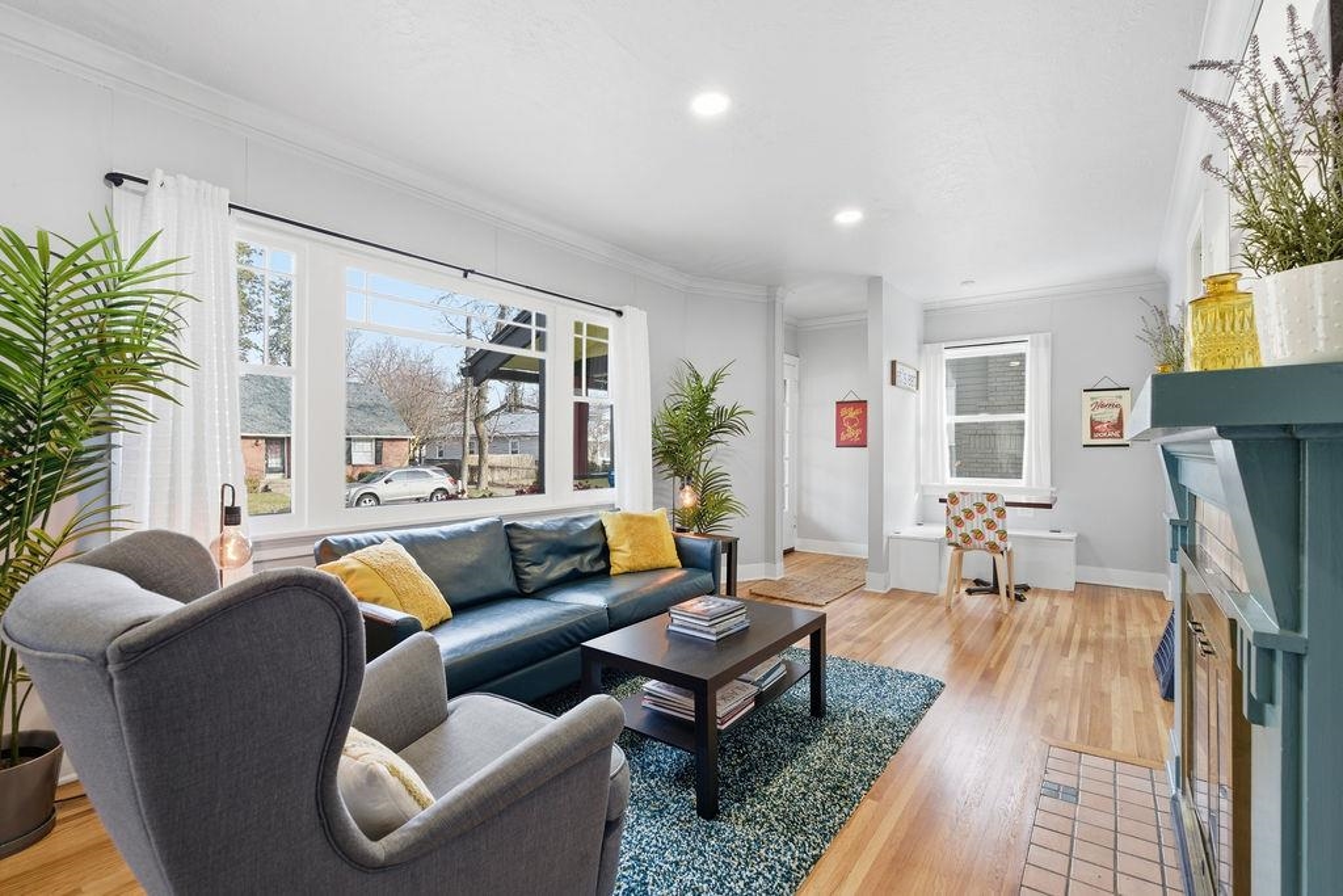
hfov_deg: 96.7
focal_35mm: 16
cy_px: 448
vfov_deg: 73.8
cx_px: 672
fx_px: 597
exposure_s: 1/40
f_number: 8
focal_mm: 16
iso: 100
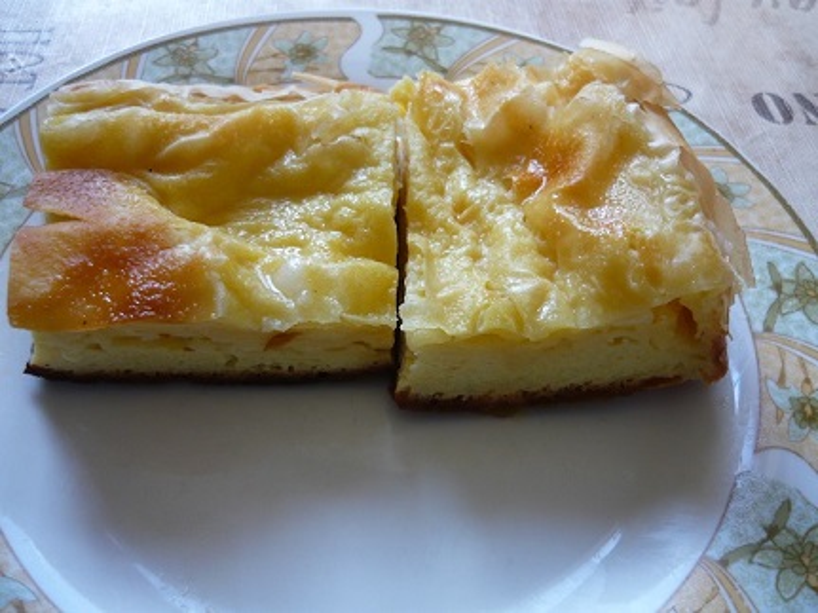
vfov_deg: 42.9
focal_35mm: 33
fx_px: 780
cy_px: 306
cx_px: 409
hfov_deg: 55.4
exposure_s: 1/50
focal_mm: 5.5
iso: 100
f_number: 2.8
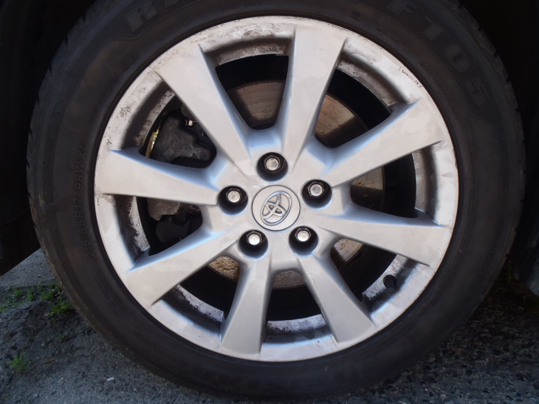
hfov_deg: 63.4
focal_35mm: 28
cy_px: 202
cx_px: 270
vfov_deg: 49.7
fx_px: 436
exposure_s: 1/200
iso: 80
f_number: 3.9
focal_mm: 5
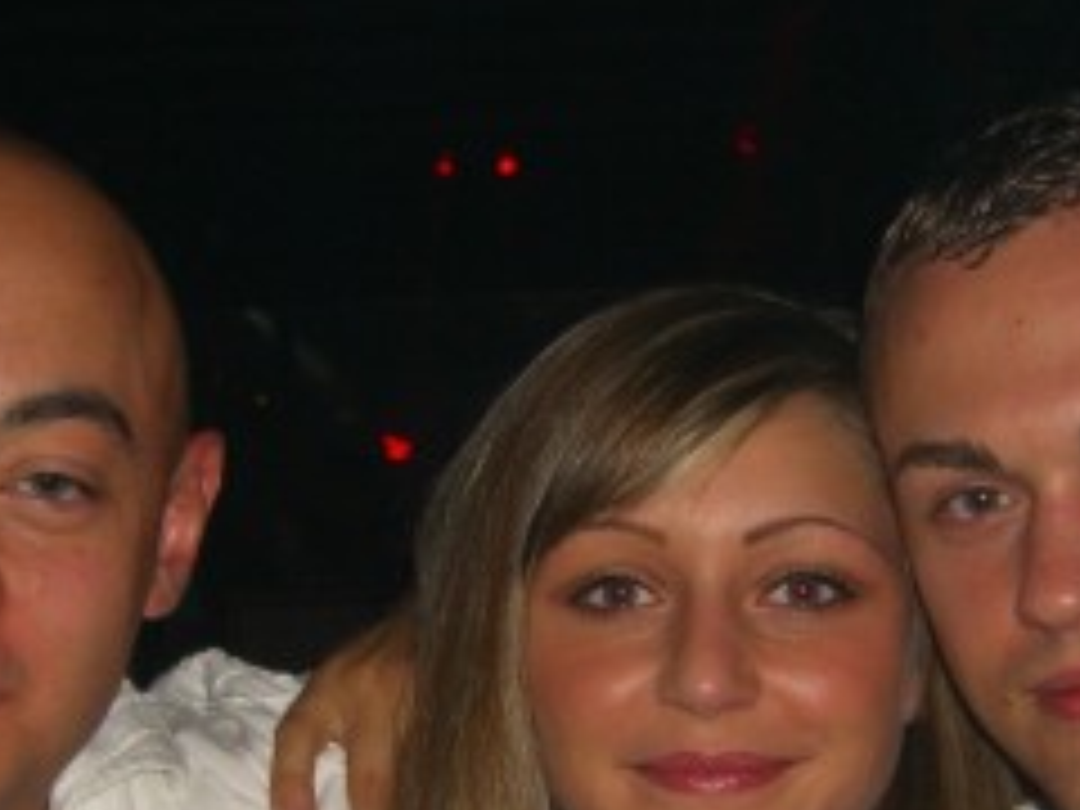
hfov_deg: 20.6
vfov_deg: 15.4
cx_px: 630
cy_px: 756
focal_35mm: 95
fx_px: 2964
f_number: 2.8
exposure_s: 1/60
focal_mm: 7.9
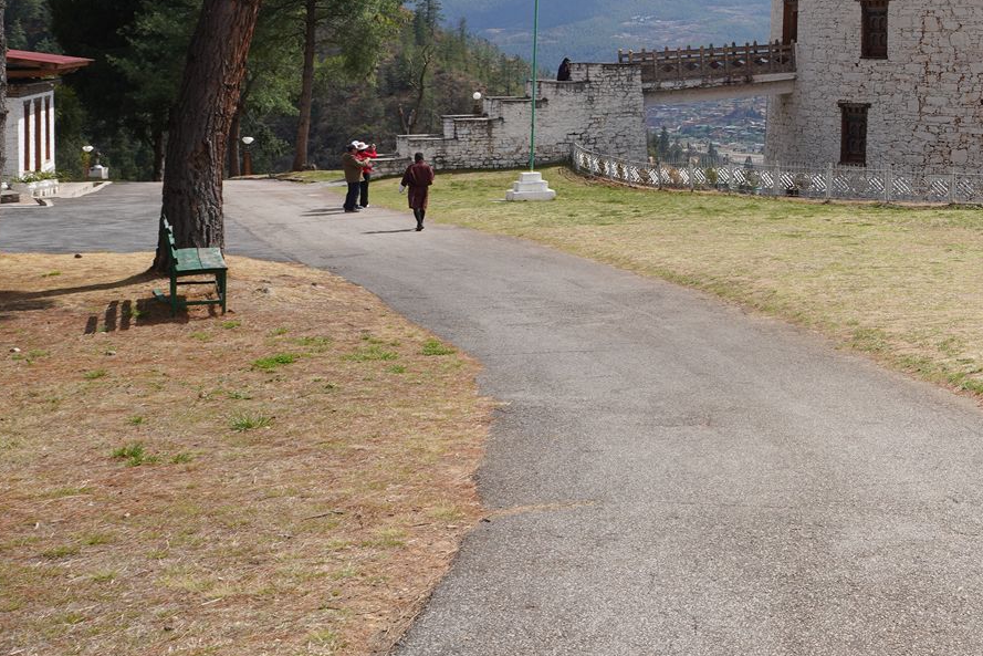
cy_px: 75
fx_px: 1475
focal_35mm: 54
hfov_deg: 33.4
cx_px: 1010
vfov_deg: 24.4
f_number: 16
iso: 100
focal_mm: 24
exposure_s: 1/100
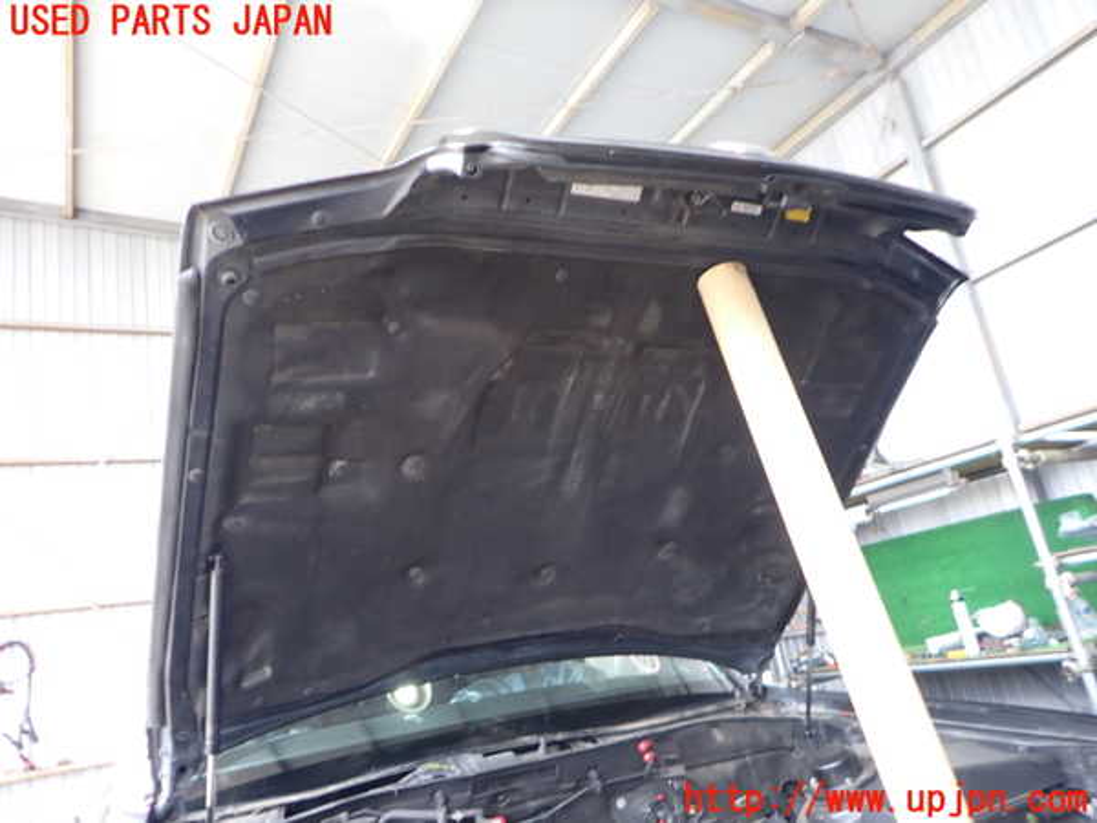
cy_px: 412
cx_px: 548
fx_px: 792
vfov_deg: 54.9
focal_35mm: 25
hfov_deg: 69.4
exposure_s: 1/100
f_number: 2
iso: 200
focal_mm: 4.5
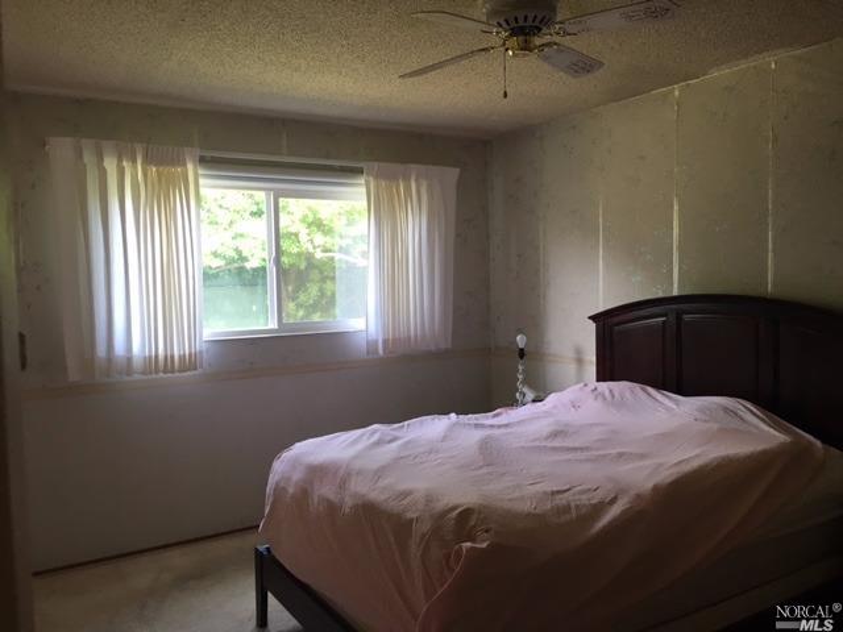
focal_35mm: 29
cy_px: 316
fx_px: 706
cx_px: 422
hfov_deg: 61.7
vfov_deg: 48.2
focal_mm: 4.15
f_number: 2.2
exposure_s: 1/30
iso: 32
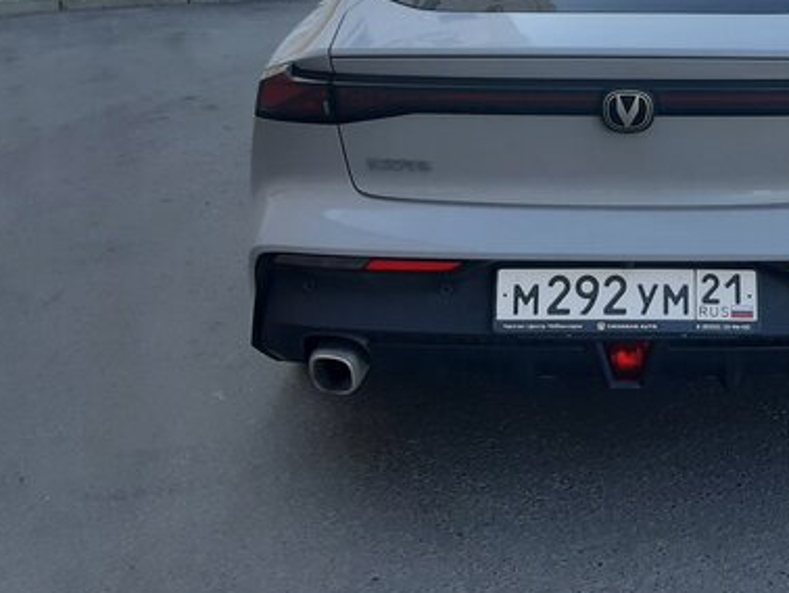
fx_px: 1254
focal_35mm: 55
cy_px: 113
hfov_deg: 33.7
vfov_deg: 26.1
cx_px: 653
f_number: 1.7
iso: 40
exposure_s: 1/740
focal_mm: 3.93
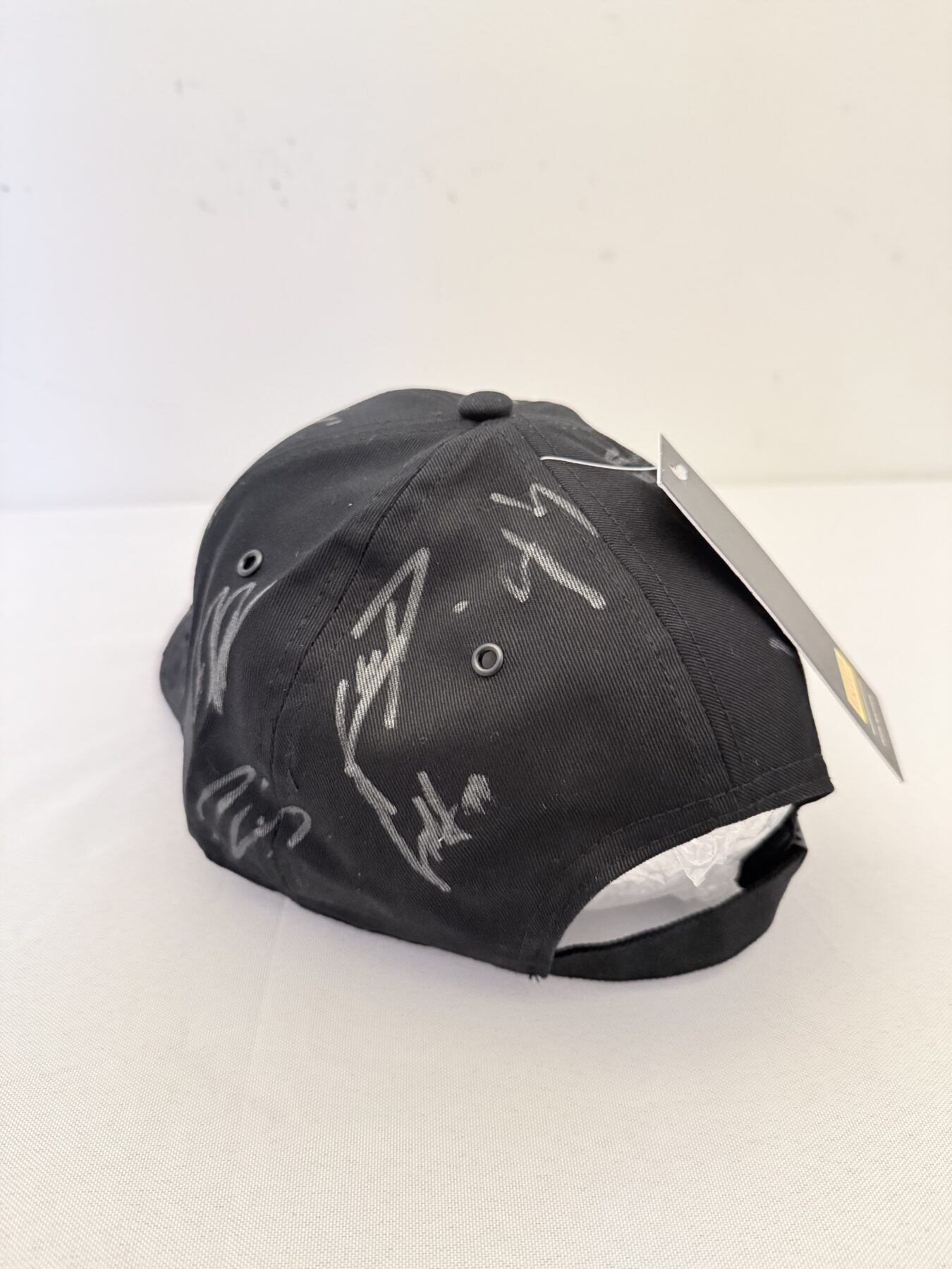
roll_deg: -0.1
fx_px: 880
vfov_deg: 71.6
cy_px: 634
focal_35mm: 24
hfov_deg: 56.8
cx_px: 476
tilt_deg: -27.5
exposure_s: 1/50
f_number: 1.78
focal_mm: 6.76
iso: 800
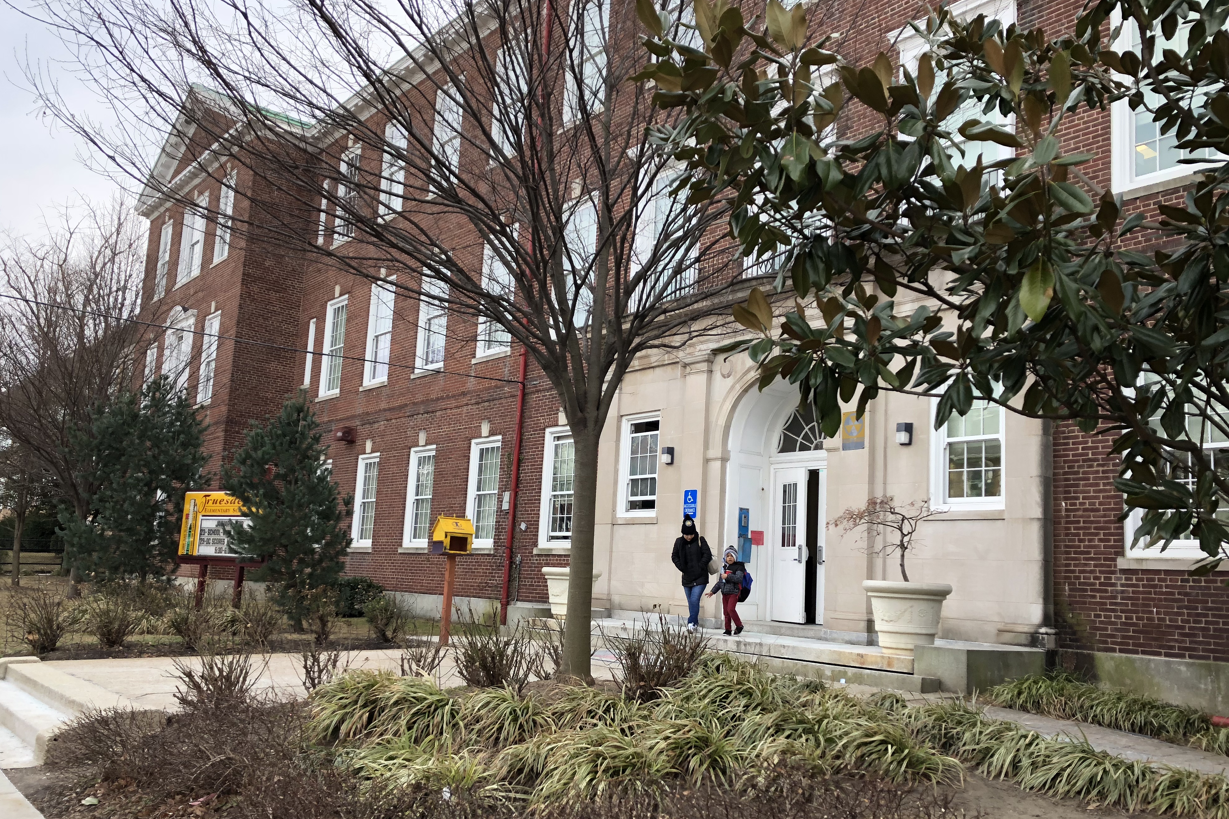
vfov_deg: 43.6
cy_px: 438
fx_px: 1024
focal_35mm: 30
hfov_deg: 61.9
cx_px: 621
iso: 20
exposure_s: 1/400
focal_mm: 3.99
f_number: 1.8
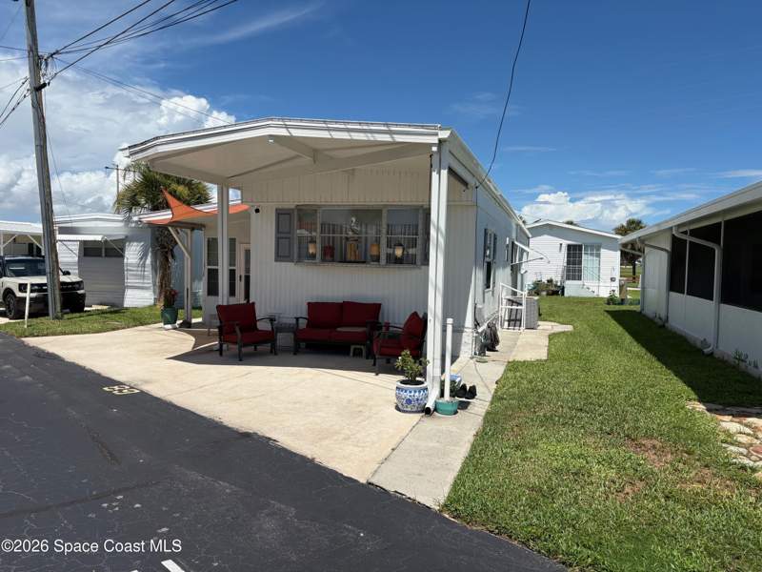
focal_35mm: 26
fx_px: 572
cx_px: 381
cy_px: 286
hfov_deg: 67.3
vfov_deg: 53.1
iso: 50
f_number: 1.6
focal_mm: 5.96
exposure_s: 1/5814
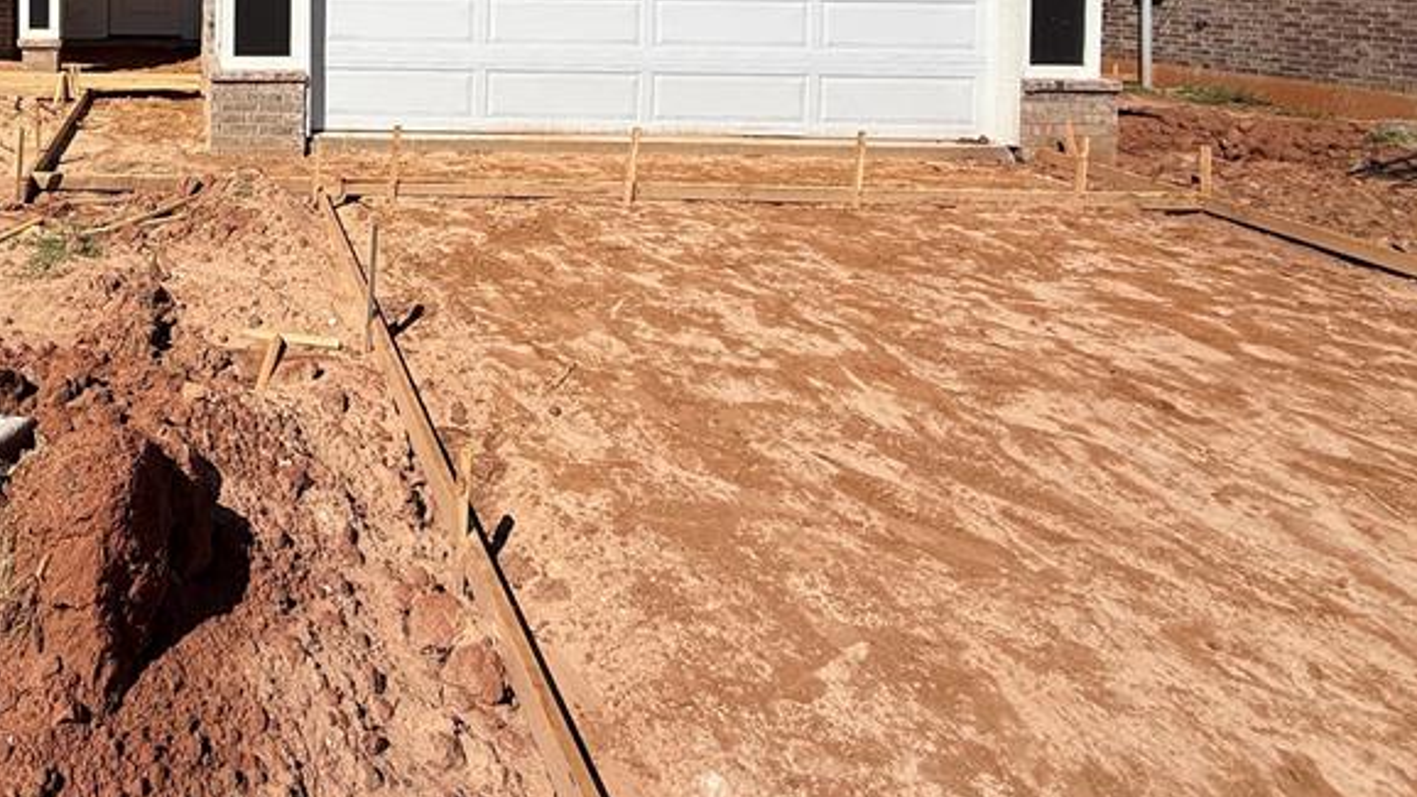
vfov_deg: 37.2
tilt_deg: -0.1
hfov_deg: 60.4
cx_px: 172
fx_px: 1014
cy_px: -42
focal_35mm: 27
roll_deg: -0.8
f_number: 2.2
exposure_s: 1/4425
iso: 50
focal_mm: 2.22
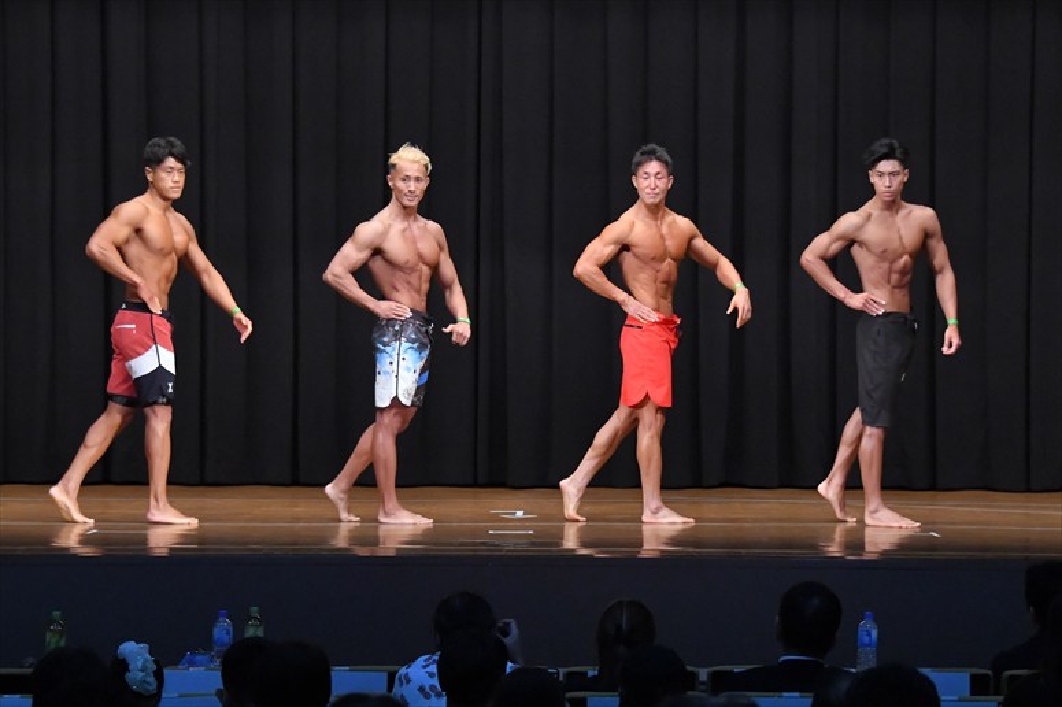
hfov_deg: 14.9
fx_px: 4069
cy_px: 354
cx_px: 531
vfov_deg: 9.9
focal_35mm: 138
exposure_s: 1/400
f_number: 5.6
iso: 8000
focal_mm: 92
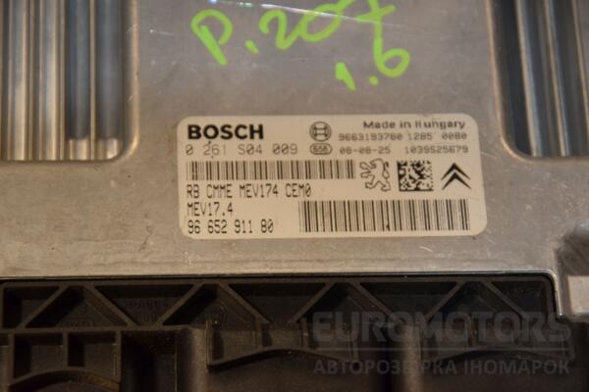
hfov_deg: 14.0
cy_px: 196
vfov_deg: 9.3
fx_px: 2405
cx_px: 294
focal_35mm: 147
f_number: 7.1
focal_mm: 98
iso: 800
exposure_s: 1/200
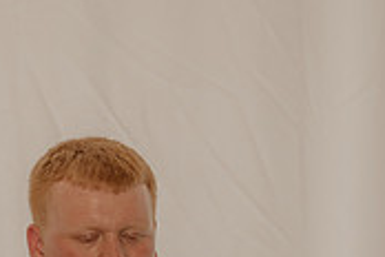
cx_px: 19
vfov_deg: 5.3
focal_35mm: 258
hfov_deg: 8.0
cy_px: 353
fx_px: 2759
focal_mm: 67
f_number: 3.2
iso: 500
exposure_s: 1/160
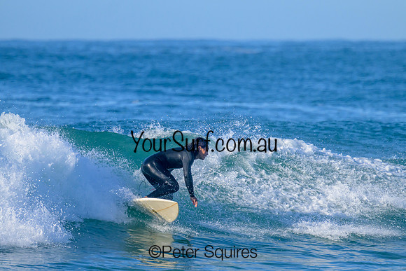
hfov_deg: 2.5
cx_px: 203
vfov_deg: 1.7
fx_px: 9295
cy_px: 136
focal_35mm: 824
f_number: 11
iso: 1800
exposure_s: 1/2000
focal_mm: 800
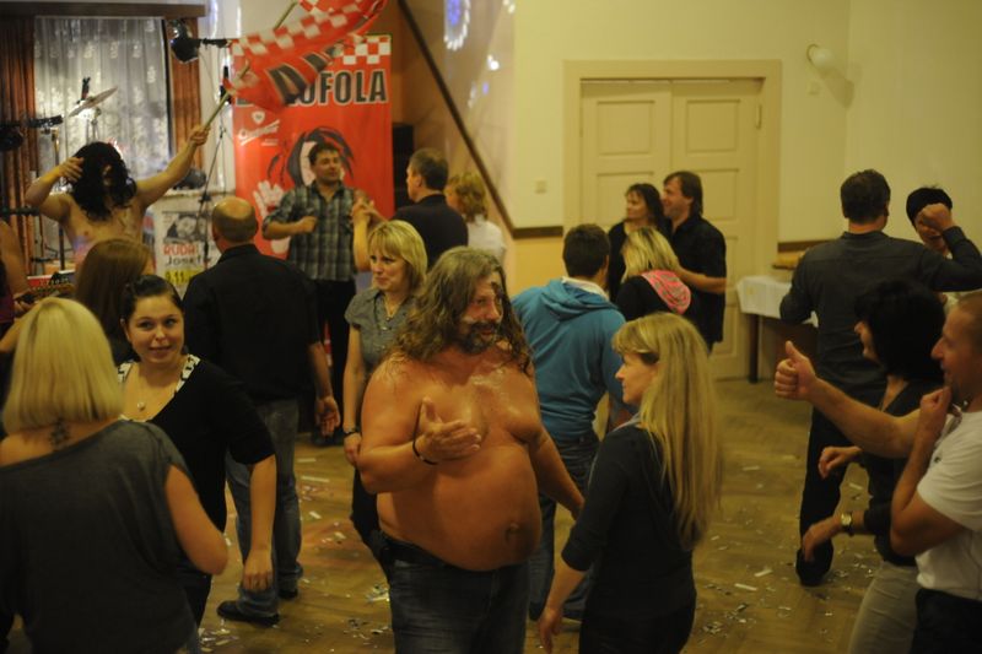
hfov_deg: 39.6
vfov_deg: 27.0
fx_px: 1364
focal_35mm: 50
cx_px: 491
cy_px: 327
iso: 2200
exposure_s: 1/100
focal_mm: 50
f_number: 1.8
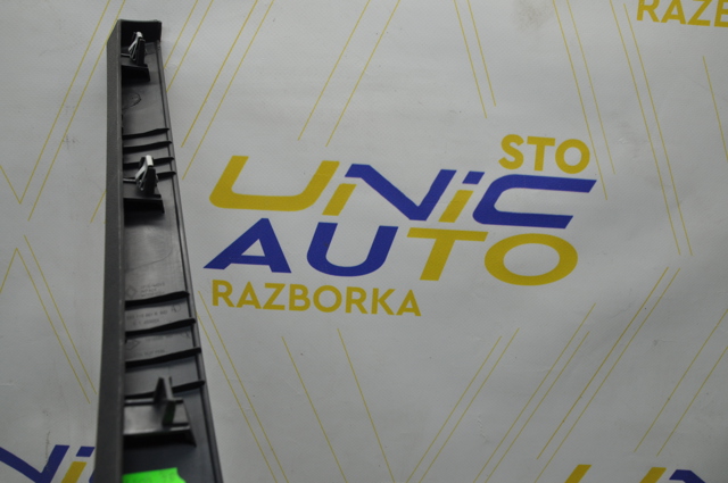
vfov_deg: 47.8
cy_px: 242
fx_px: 545
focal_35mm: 27
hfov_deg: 67.4
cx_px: 364
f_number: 6.3
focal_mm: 18
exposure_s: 1/160
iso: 640
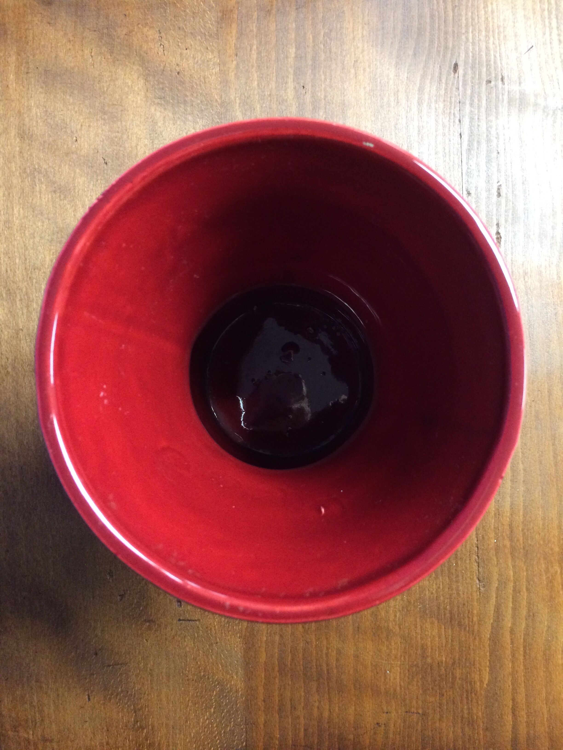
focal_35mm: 29
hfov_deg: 48.2
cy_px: 375
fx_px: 629
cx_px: 282
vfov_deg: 61.7
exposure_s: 1/33
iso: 320
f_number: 2.2
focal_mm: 4.15
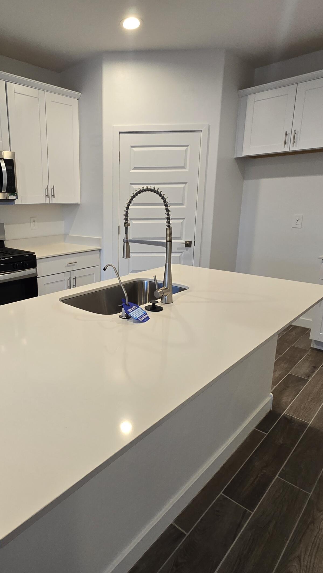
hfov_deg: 54.1
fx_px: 304
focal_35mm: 20
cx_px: 94
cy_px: 285
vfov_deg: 86.6
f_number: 2.2
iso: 160
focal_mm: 2.2
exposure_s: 1/60
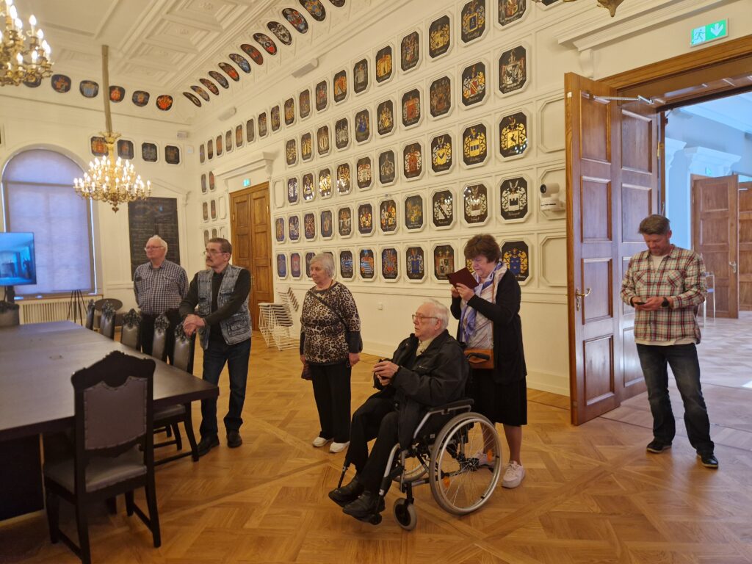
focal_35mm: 23
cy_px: 282
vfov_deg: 58.9
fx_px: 500
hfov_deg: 73.9
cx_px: 376
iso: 320
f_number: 1.8
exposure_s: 1/100
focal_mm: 5.4
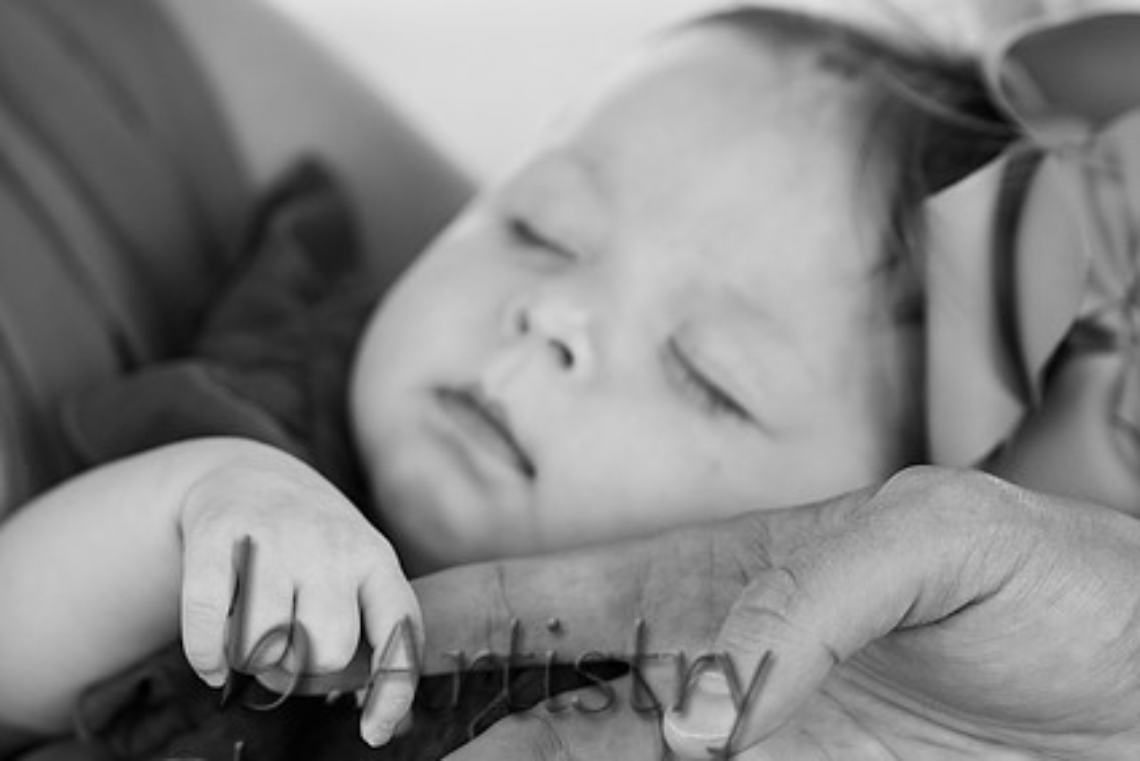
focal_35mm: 212
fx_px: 6715
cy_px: 491
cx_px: 495
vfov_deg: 6.5
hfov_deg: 9.7
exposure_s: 1/320
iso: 160
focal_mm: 155
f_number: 4
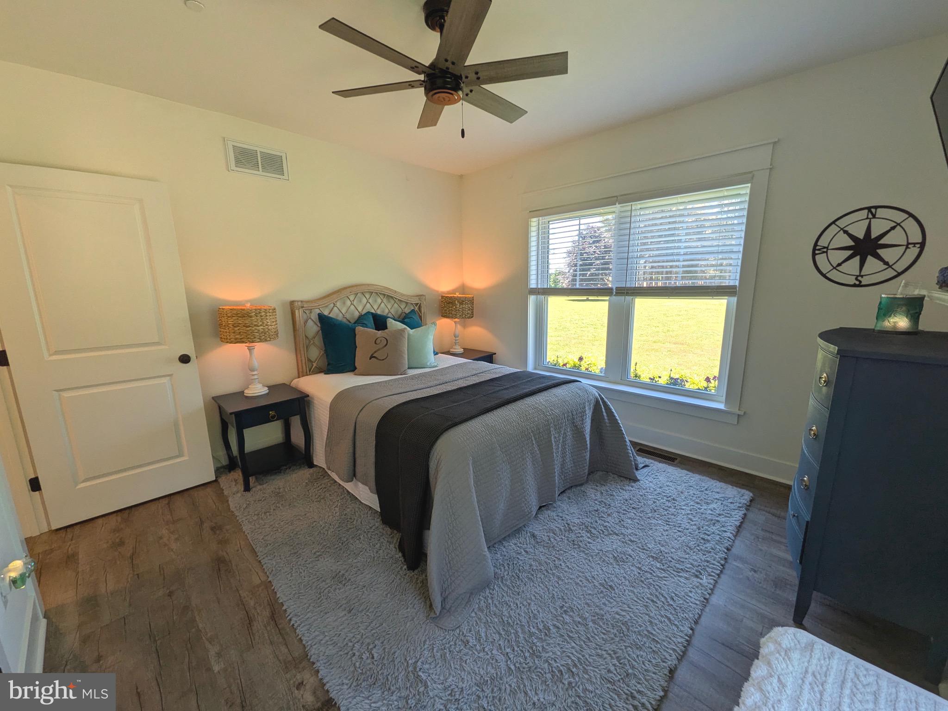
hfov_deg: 102.1
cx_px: 474
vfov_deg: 85.7
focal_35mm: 14
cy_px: 356
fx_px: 383
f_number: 2.2
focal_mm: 1.85
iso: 58
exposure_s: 1/120
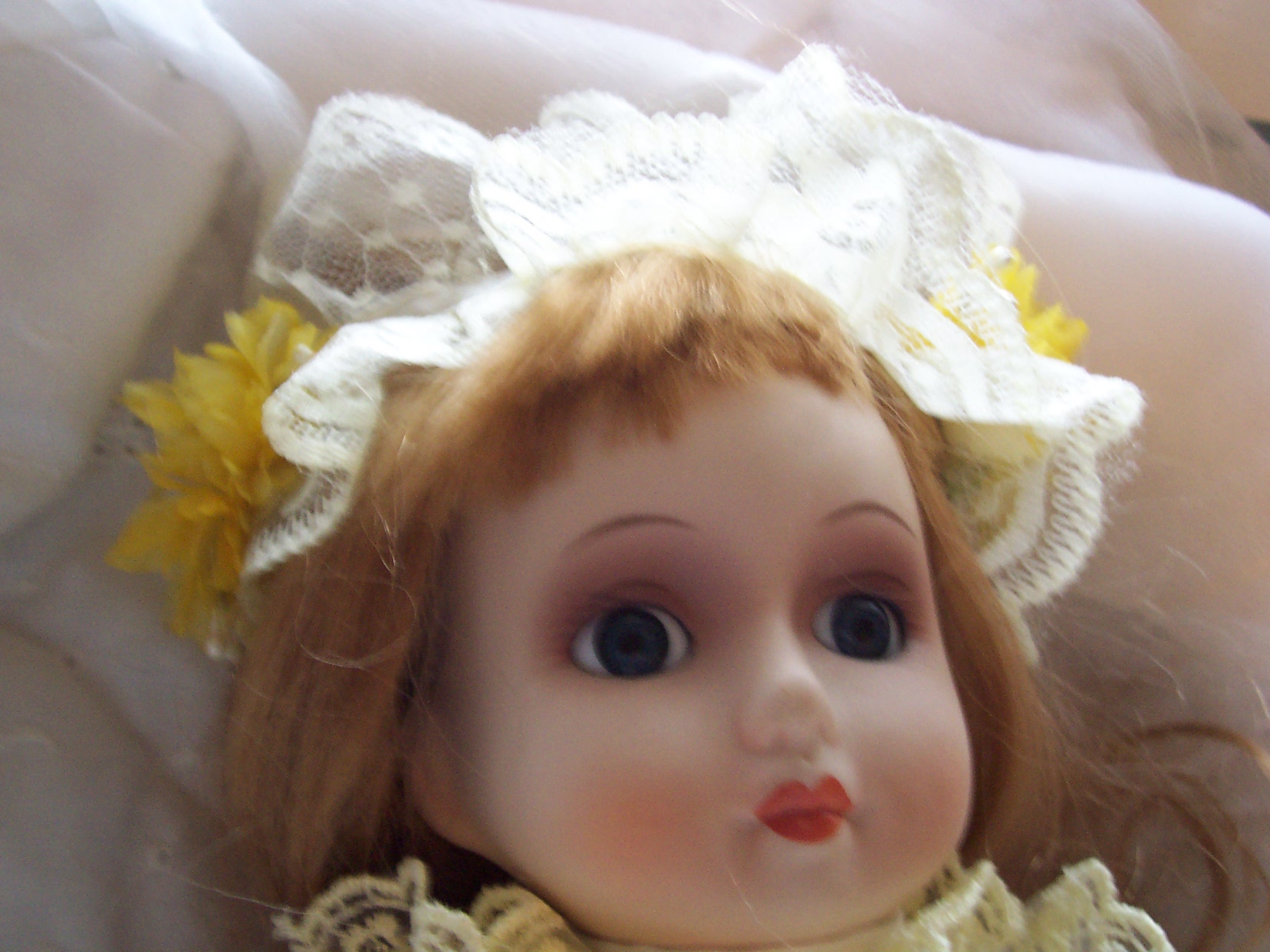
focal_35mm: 37
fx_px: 1357
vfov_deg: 38.7
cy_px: 476
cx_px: 635
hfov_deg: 50.1
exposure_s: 1/10
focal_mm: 5.6
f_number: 2.8
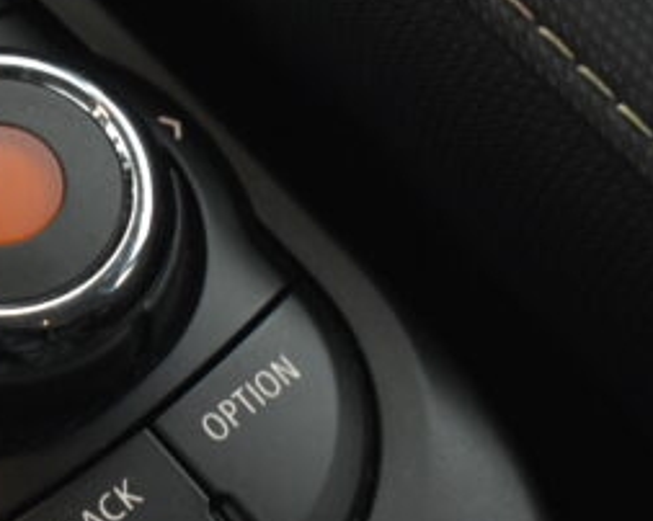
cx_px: -121
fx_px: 2646
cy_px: 272
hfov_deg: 13.7
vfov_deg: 11.3
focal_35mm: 137
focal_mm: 32
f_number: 4.5
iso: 1600
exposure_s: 1/50
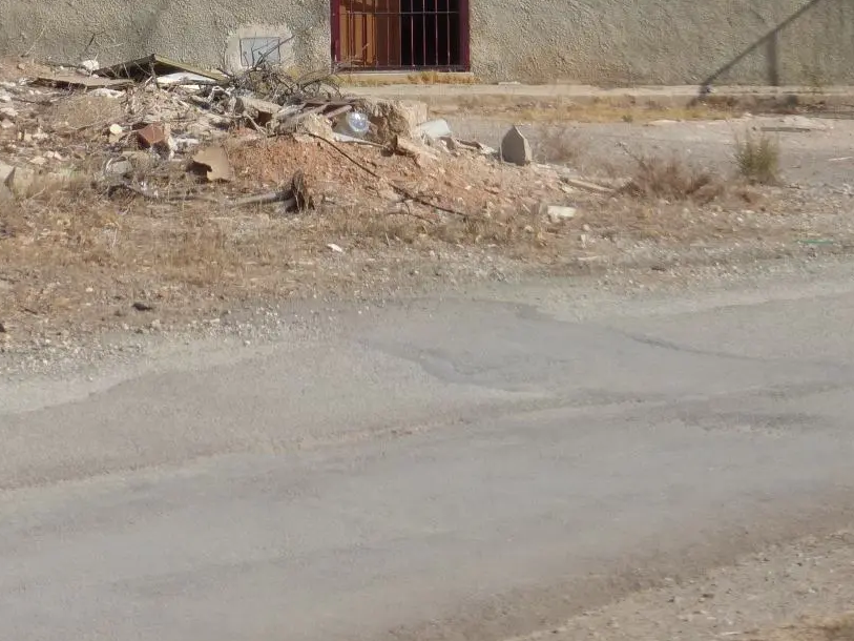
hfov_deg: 14.5
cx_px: 362
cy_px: -97
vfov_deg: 10.7
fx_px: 3356
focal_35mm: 136
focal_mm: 9.7
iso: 100
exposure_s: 1/1000
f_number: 4.6
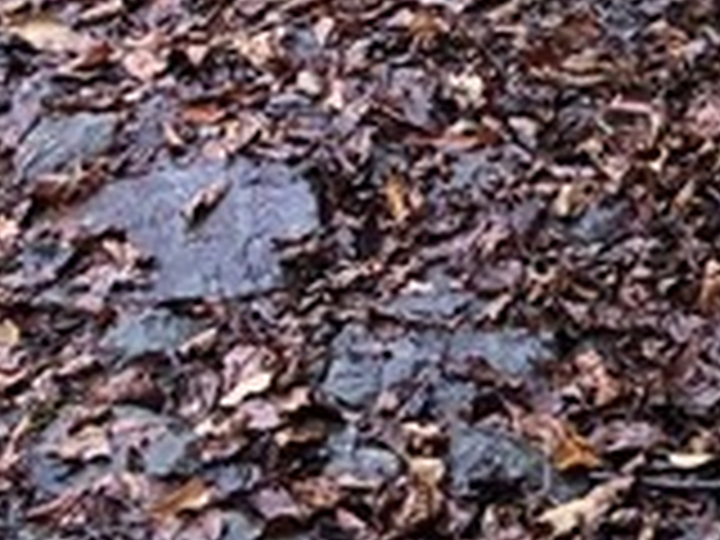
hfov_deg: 13.3
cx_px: 1102
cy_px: -738
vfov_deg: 9.5
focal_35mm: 140
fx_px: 2912
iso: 40
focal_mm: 3.99
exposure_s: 1/120
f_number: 1.8
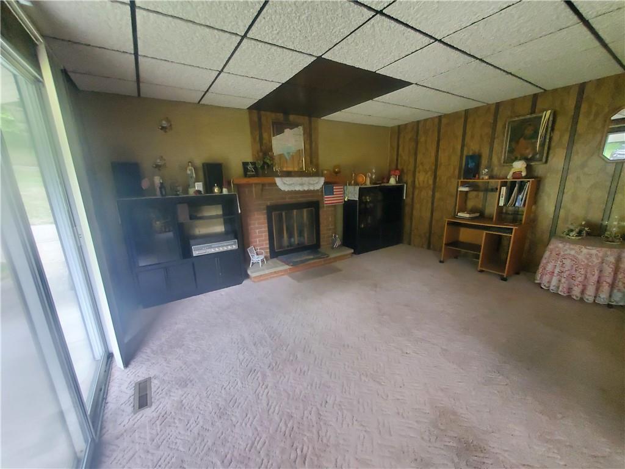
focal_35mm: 13
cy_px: 234
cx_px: 312
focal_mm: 1.8
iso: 640
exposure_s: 1/60
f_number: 2.2
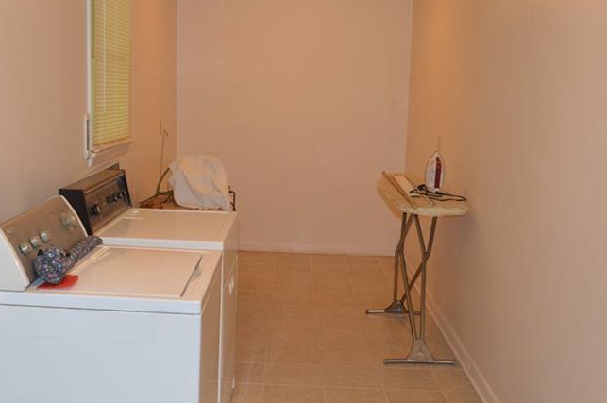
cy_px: 229
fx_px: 724
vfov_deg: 31.1
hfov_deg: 45.4
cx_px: 263
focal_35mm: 43
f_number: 3.5
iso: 1000
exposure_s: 1/60
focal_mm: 18
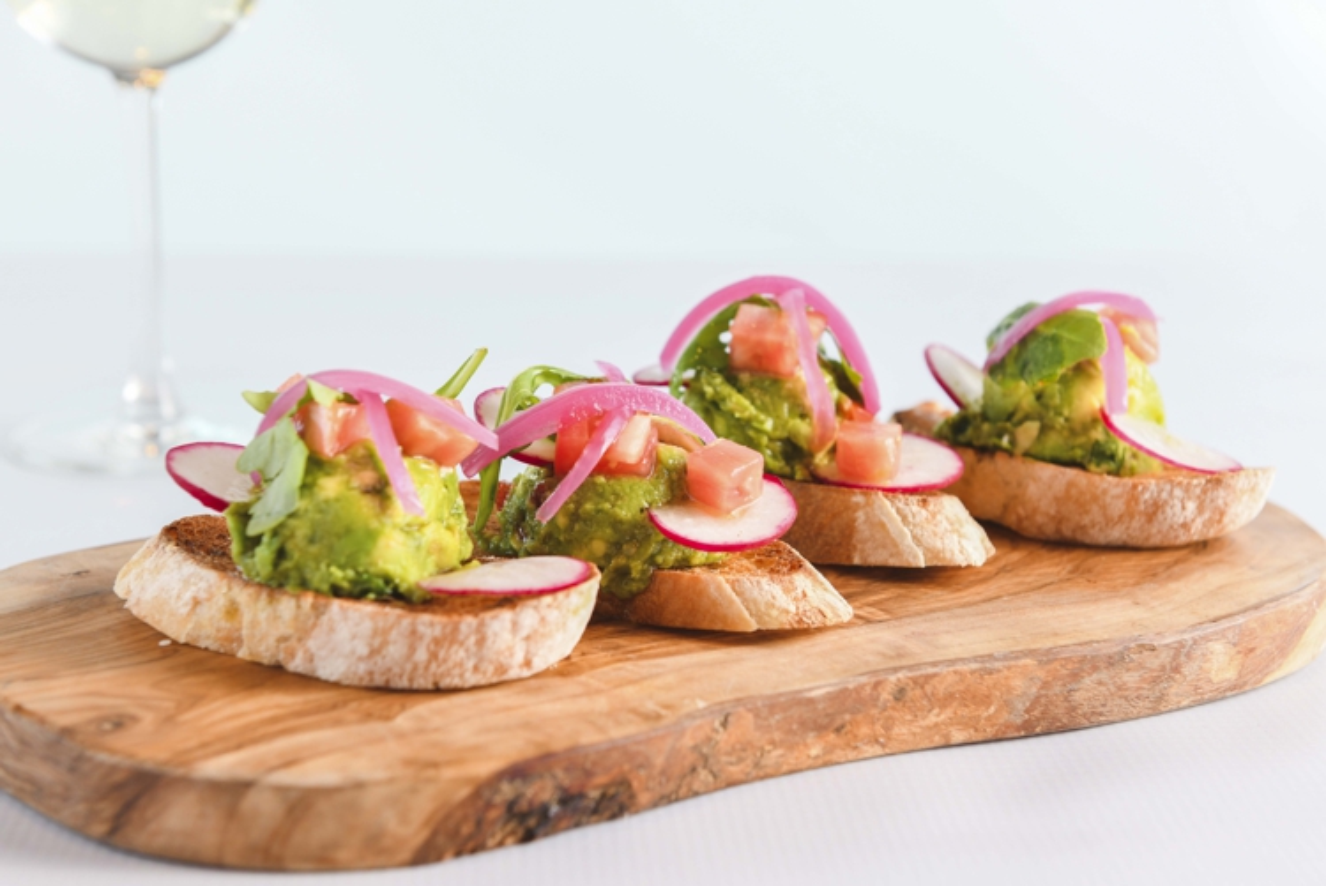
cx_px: 663
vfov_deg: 22.7
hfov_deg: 33.4
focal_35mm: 60
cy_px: 443
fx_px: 2211
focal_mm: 60
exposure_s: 1/80
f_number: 6.3
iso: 500
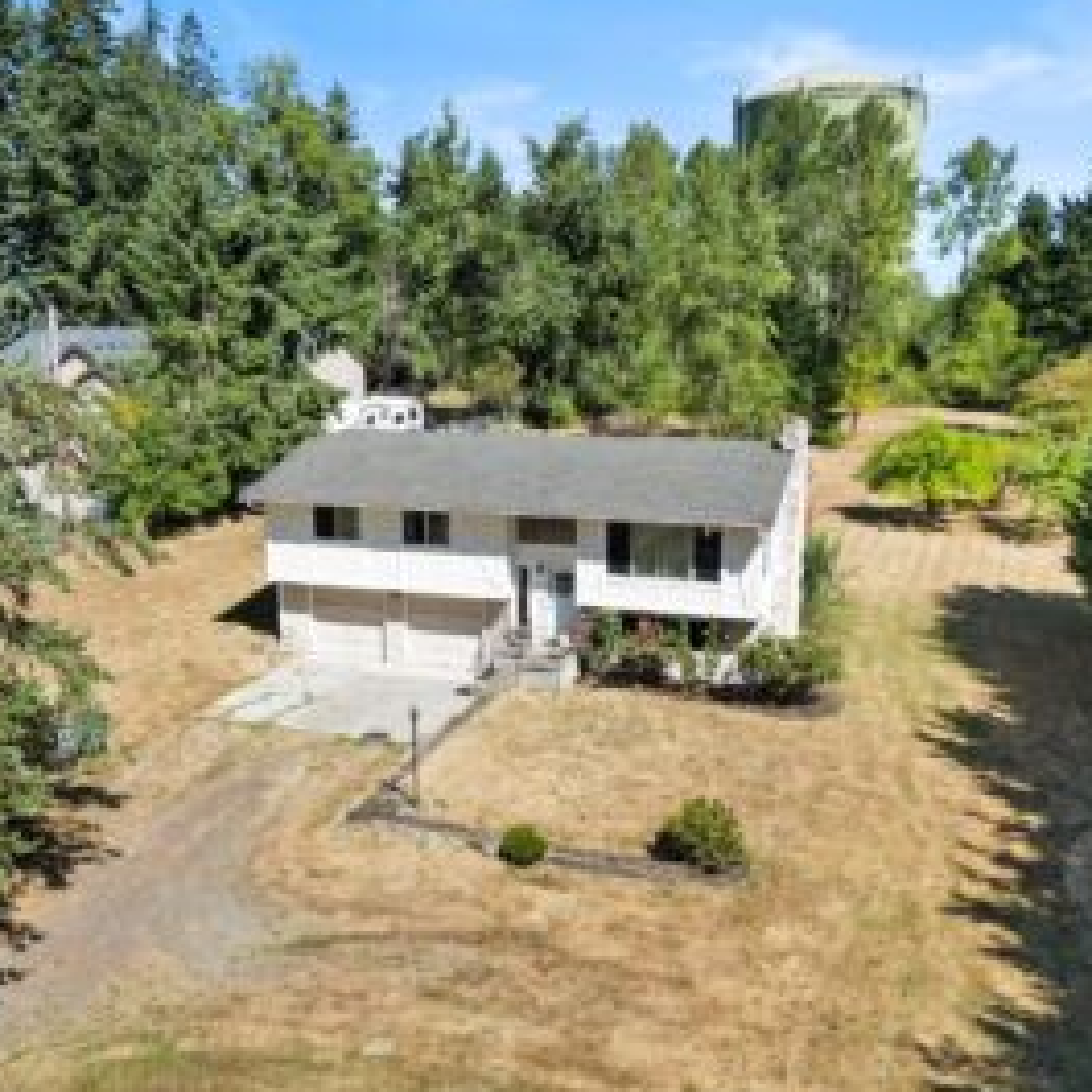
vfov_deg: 51.1
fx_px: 1142
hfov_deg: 51.1
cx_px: 515
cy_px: 560
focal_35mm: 32
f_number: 1.7
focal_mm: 6.72
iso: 100
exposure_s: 1/1000
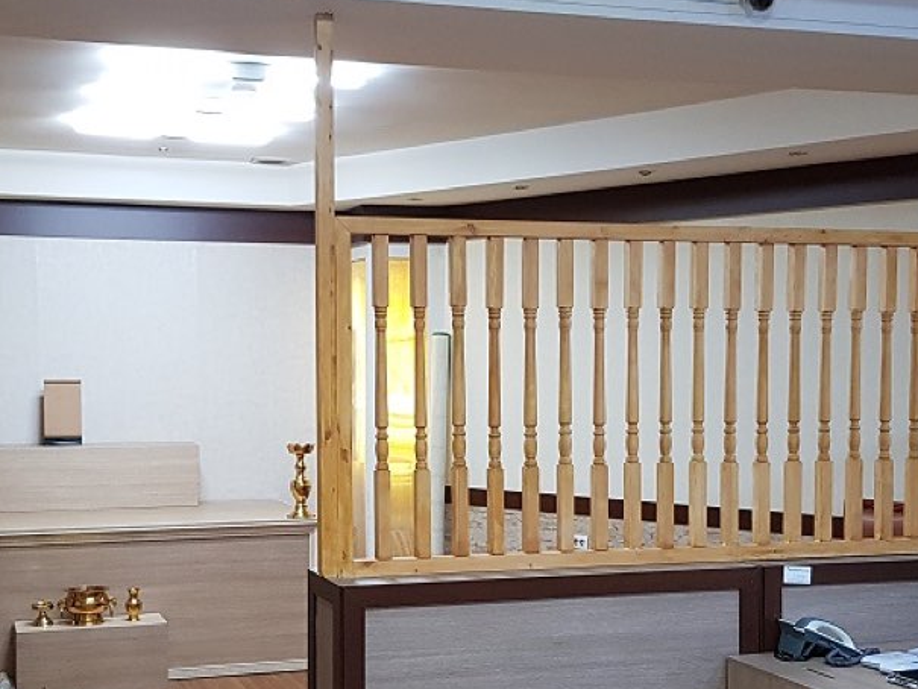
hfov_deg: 34.9
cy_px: 463
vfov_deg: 26.4
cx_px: 473
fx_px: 1459
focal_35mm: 55
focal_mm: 4.2
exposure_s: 1/40
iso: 160
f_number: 1.7
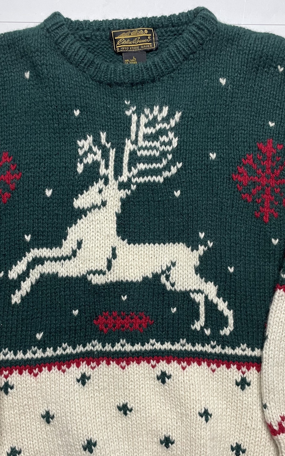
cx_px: 133
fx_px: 460
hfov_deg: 34.4
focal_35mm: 37
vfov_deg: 52.6
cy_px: 262
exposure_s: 1/60
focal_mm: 4.2
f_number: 1.6
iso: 100
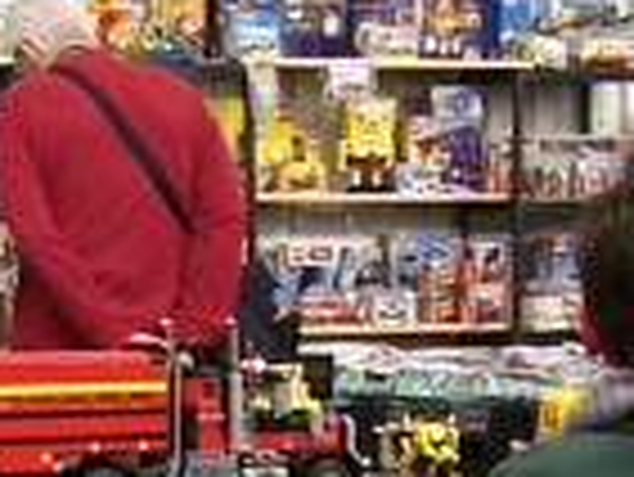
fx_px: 5041
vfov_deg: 5.3
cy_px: 1026
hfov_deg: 7.2
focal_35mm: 275
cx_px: -13
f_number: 2.8
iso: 80
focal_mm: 6.3
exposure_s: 1/2
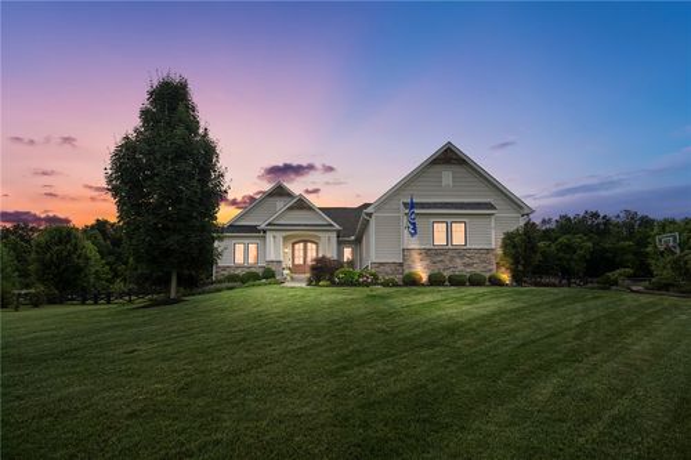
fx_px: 307
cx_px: 346
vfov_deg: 73.7
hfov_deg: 96.8
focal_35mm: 16
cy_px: 230
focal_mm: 16
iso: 100
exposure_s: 1/500
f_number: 5.6
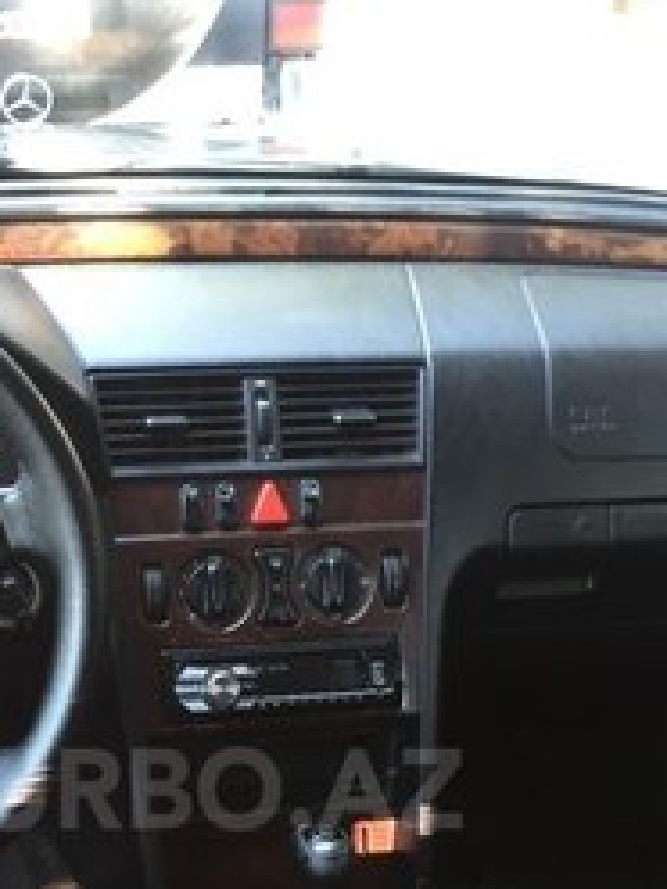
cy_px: 789
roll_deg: -0.7
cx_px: 186
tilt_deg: -32.5
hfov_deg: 25.0
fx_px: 1490
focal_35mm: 58
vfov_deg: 31.8
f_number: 2.2
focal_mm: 4.15
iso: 80
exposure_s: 1/33
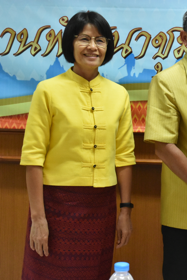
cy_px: 125
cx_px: 221
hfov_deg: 15.0
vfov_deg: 23.1
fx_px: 686
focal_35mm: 88
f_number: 6.3
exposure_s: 1/160
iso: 3200
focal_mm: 32
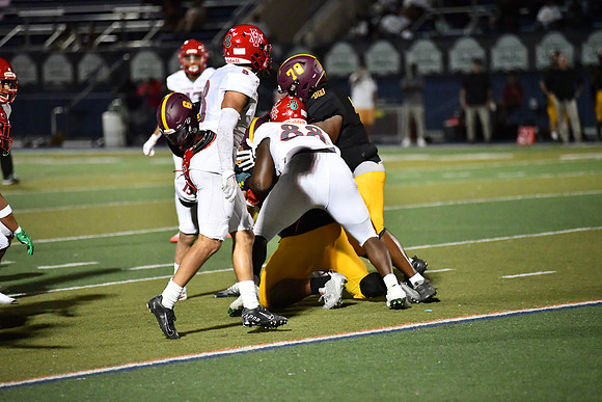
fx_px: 3345
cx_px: 301
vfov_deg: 6.9
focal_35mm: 200
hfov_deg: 10.3
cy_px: 201
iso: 11400
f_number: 2.8
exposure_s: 1/3200
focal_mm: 200
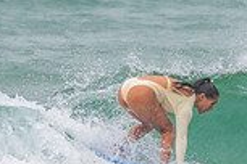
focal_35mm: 2326
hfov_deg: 0.9
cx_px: 129
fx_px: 15958
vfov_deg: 0.6
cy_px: 142
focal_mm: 500
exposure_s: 1/320
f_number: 5.6
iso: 500
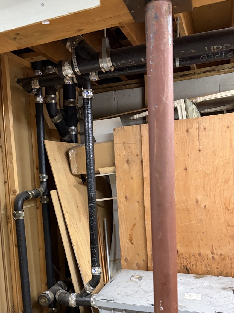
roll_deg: +1.2
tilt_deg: -6.3
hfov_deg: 40.3
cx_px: 84
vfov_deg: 51.8
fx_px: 315
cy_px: 205
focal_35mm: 35
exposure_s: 1/40
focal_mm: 5.96
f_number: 1.6
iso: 320
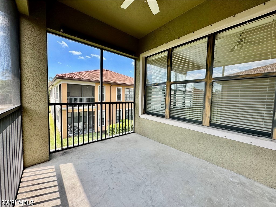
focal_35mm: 14
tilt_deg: -3.4
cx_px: 138
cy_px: 104
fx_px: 112
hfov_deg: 102.1
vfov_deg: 85.7
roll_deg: -1.1
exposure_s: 1/362
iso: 40
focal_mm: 2.22
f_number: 2.2
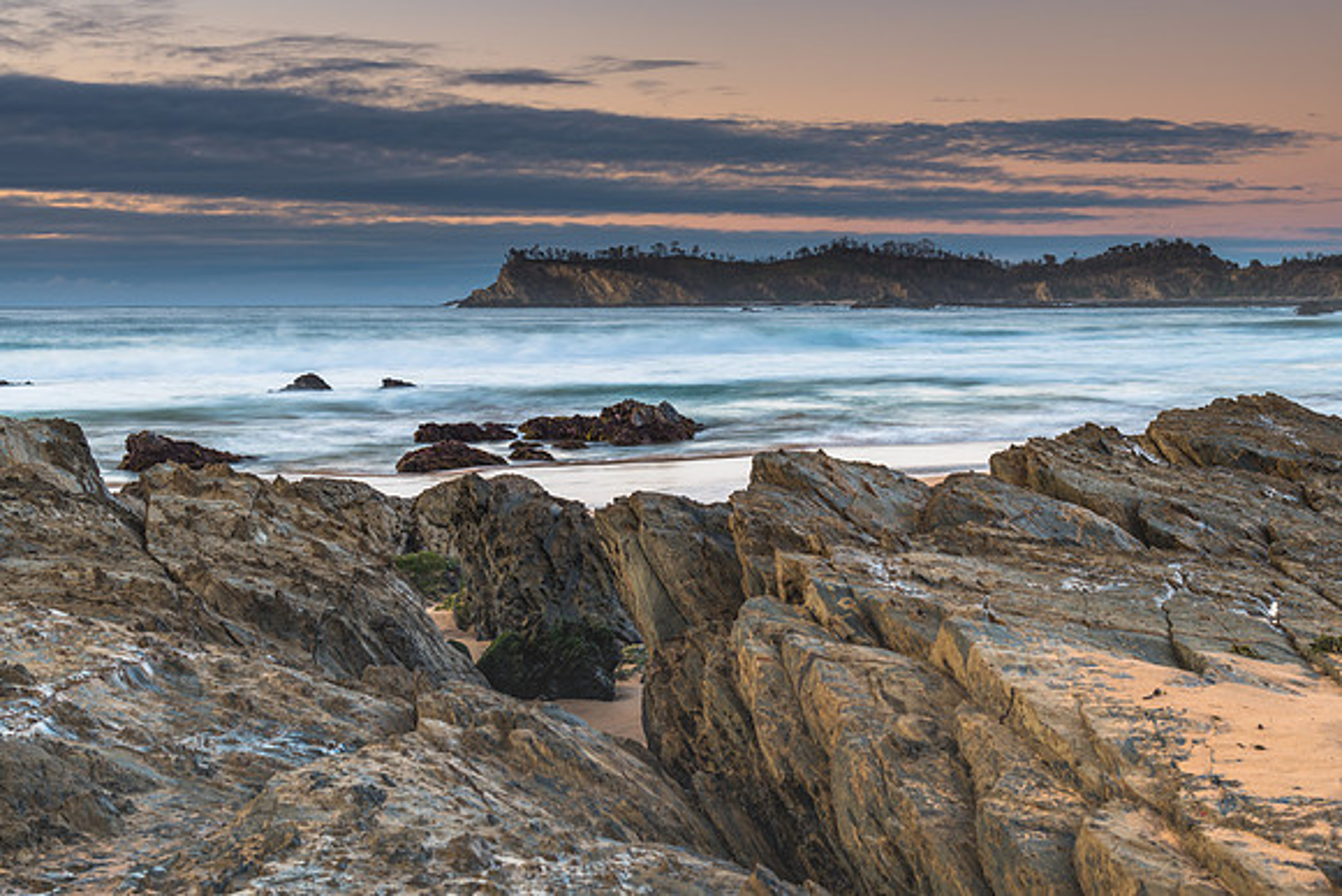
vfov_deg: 24.9
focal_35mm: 54
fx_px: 2028
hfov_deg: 36.6
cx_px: 671
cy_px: 448
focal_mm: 52
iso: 31
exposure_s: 2.5
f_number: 8
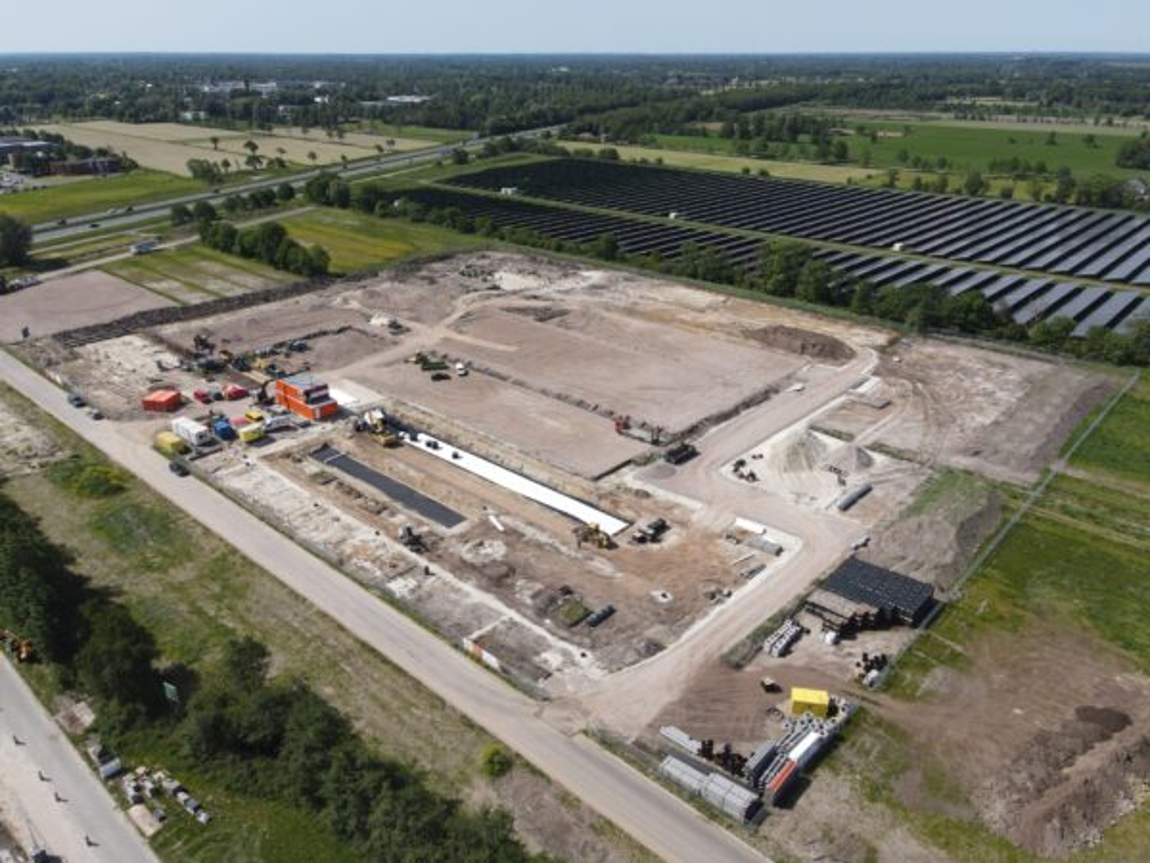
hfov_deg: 71.6
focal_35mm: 24
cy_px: 432
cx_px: 575
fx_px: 797
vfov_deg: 56.8
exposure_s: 1/725
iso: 100
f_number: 2.8
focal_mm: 4.5
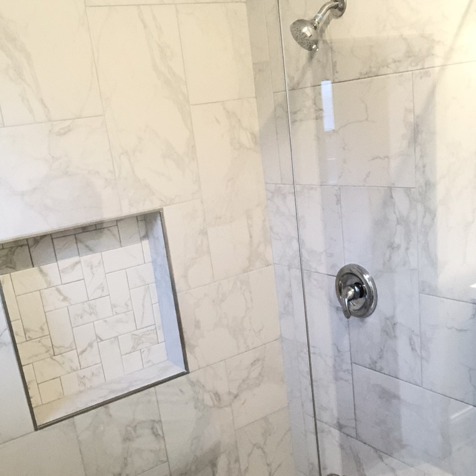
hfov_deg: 41.9
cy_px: 323
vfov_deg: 41.2
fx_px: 622
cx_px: 233
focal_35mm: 40
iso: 250
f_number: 2.2
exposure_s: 1/60
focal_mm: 2.87
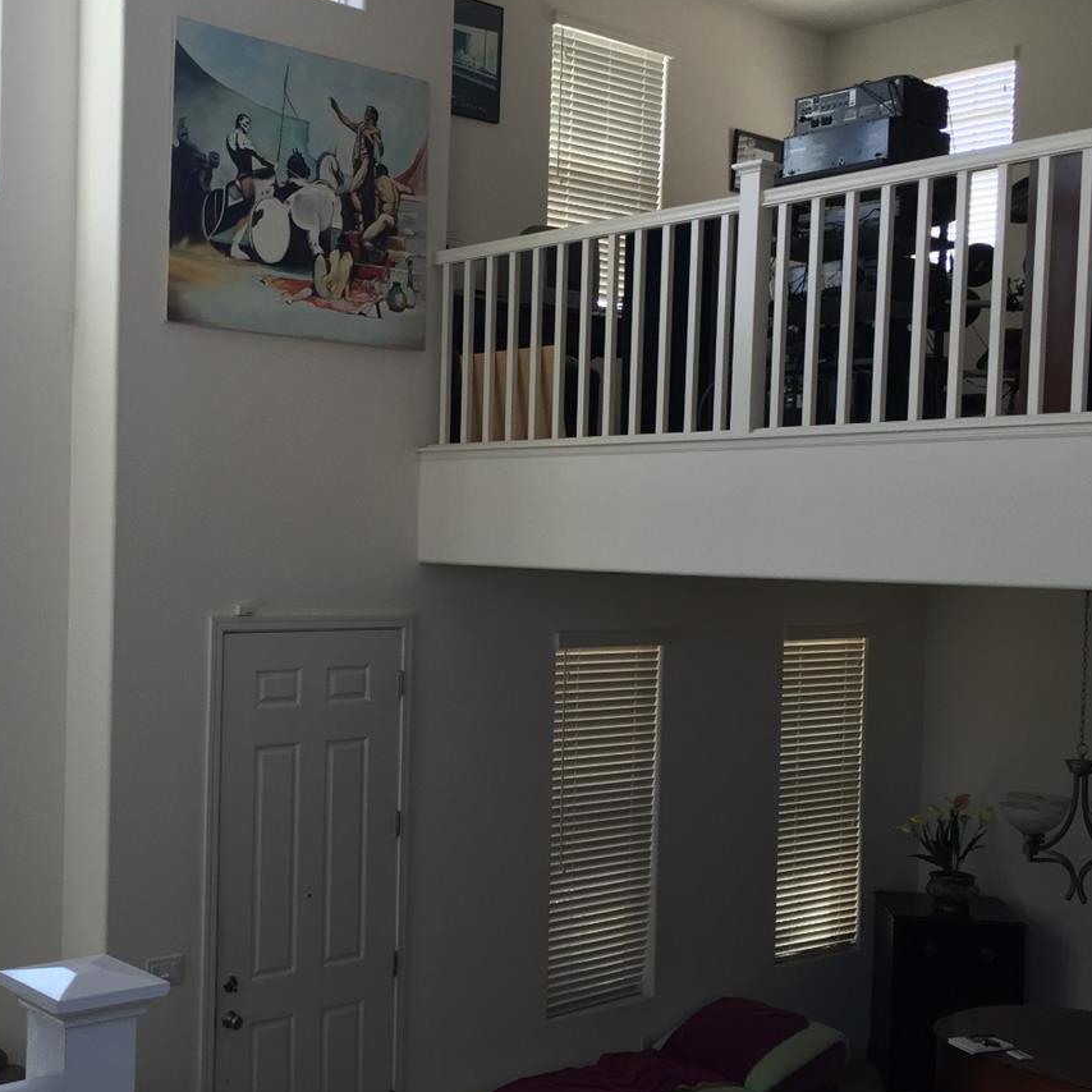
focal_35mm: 45
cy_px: 621
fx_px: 1606
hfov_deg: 37.0
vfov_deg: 37.5
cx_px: 331
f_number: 2.2
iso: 40
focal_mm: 4.15
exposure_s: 1/120
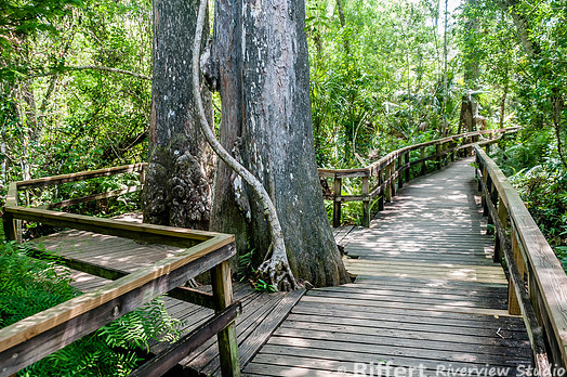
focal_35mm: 31
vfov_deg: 42.2
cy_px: 181
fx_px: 488
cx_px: 263
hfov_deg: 60.3
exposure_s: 1/40
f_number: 3.5
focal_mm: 18
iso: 100
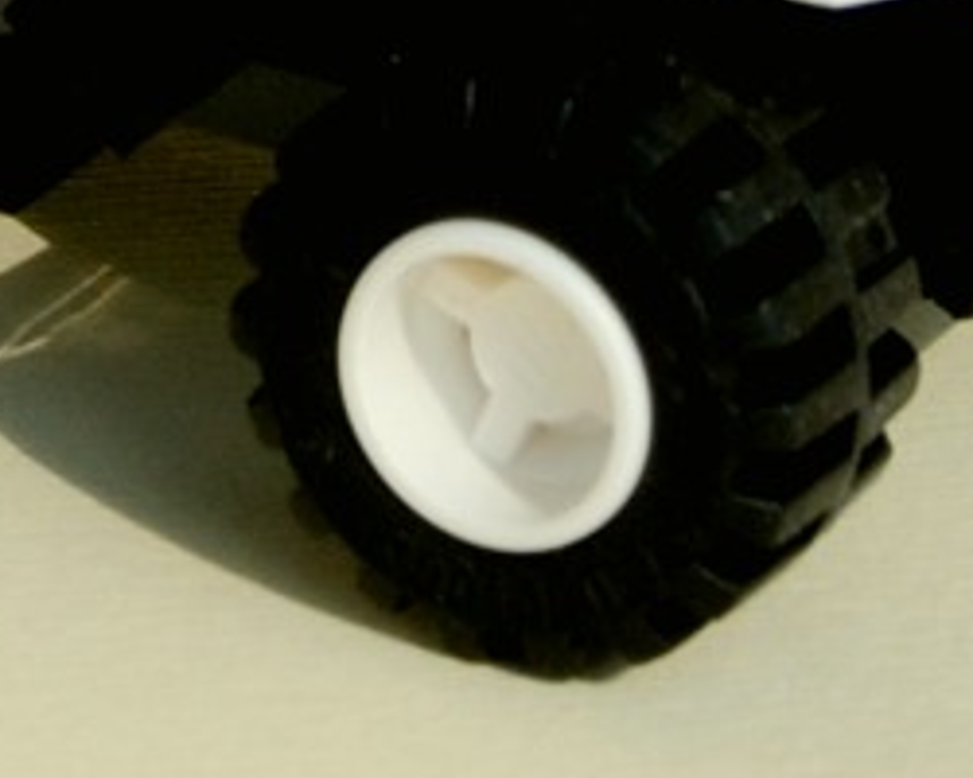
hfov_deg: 3.9
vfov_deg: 3.1
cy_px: -1058
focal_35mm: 491
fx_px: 14139
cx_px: -195
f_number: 11
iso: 400
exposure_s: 1/500
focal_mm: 50
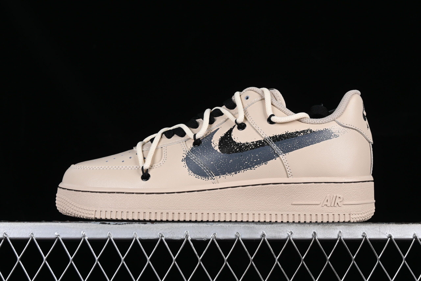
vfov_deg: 18.2
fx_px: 877
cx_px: 210
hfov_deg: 27.0
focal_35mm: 75
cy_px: 140
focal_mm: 50
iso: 160
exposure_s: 1/80
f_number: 8
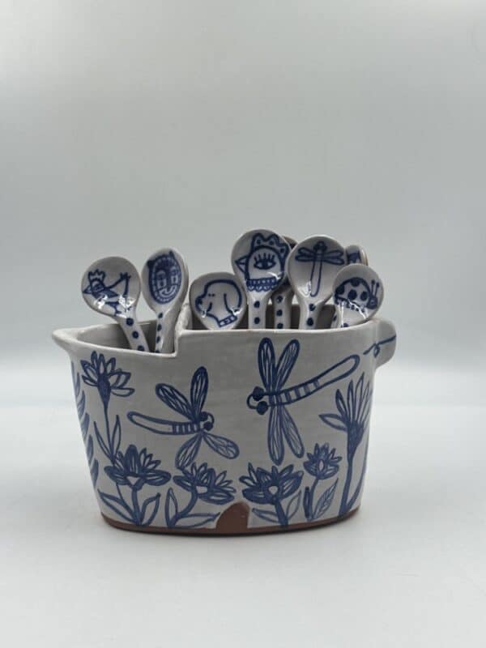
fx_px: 899
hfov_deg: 30.3
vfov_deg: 39.7
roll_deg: -1.1
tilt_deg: -10.9
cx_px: 243
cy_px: 324
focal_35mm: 48
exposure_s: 1/354
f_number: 1.78
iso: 64
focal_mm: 6.86
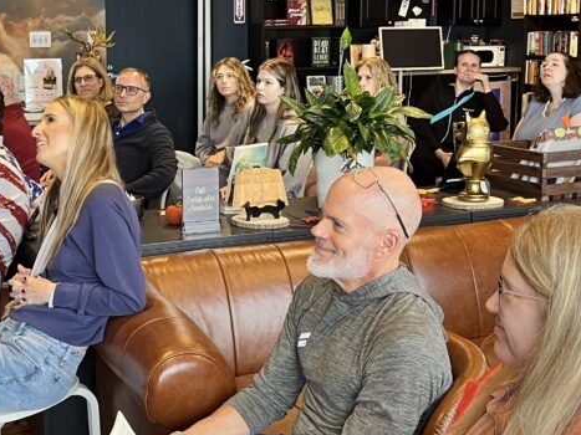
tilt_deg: -7.9
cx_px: 185
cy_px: 157
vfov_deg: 25.6
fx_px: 956
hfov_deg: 33.4
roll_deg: +0.6
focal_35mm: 57
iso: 80
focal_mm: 5.1
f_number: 1.6
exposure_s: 1/60
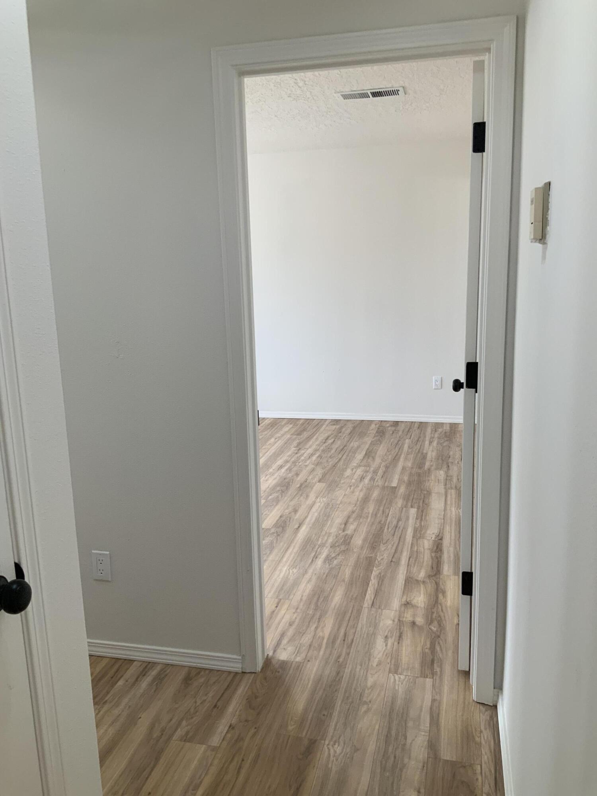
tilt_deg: -10.1
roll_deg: +2.1
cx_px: 298
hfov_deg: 48.2
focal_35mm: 29
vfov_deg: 61.7
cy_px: 398
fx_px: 667
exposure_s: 1/120
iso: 64
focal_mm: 3
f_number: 1.8
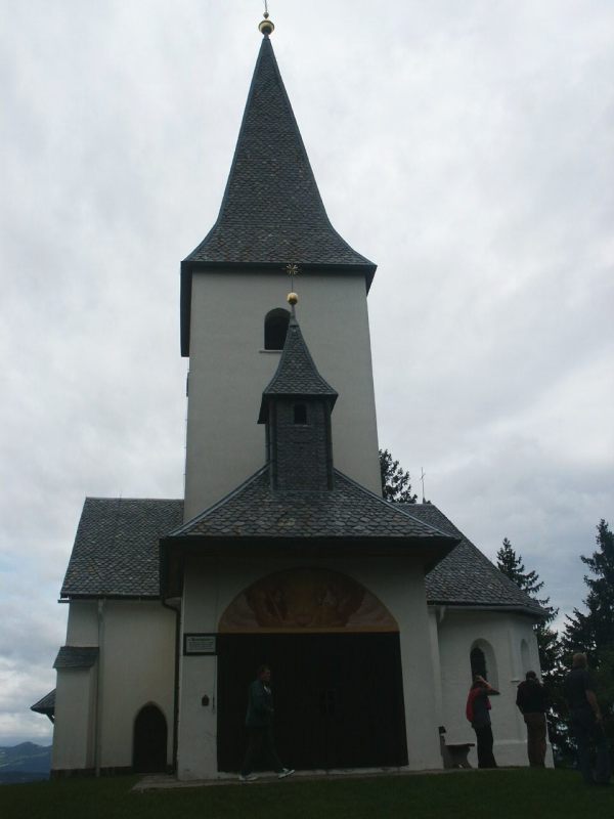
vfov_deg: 52.6
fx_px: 828
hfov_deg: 40.7
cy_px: 410
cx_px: 307
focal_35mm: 35
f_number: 6.7
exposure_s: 1/250
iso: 64
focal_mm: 7.18
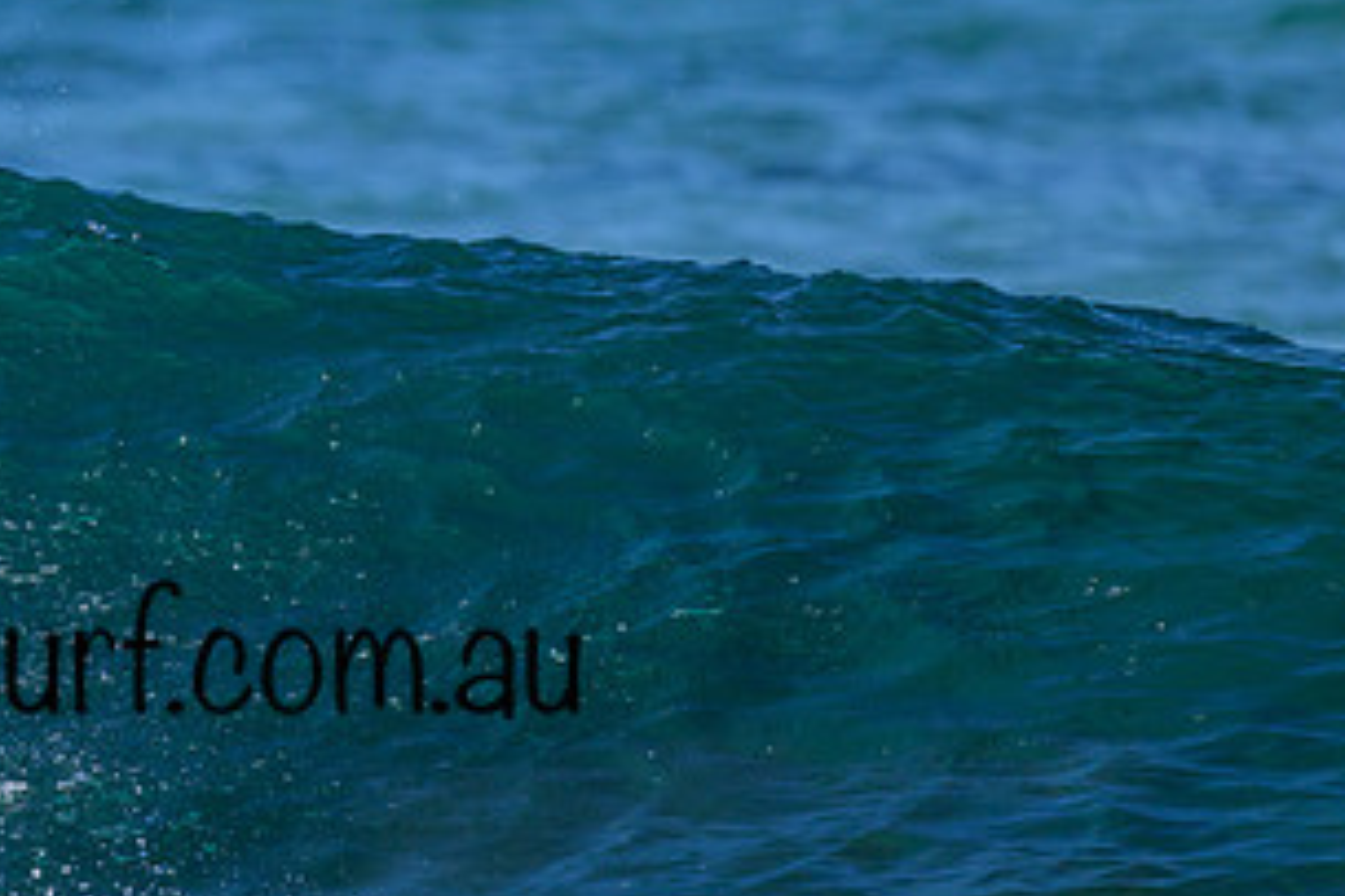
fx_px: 77666
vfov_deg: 0.7
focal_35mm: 2080
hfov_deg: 1.0
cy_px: 563
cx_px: -354
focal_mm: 800
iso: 450
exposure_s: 1/2000
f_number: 6.3
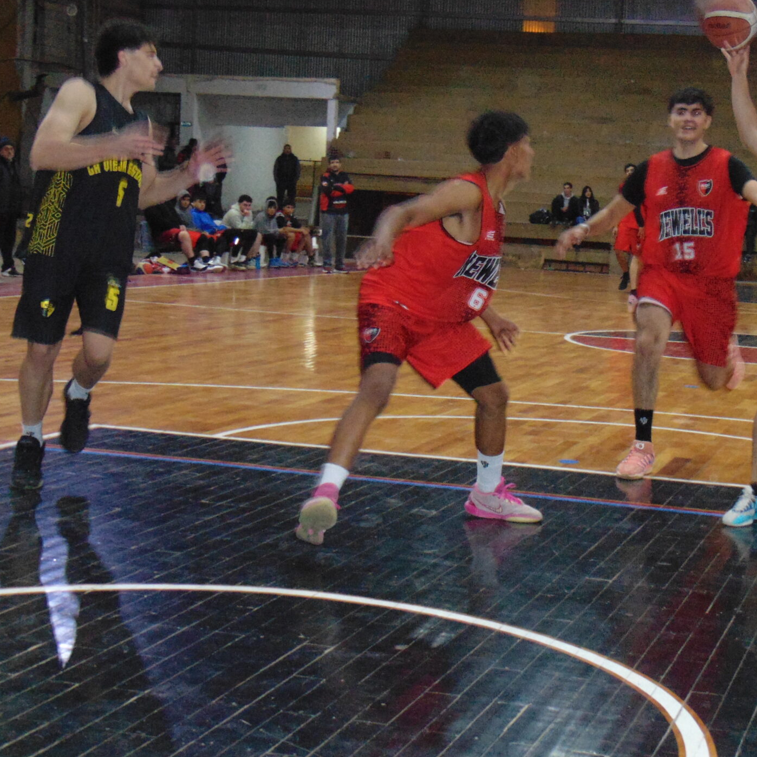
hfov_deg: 25.2
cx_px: 494
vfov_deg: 25.3
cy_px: 330
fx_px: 1682
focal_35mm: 68
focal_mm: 7.6
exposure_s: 1/60
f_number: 3.3
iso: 500
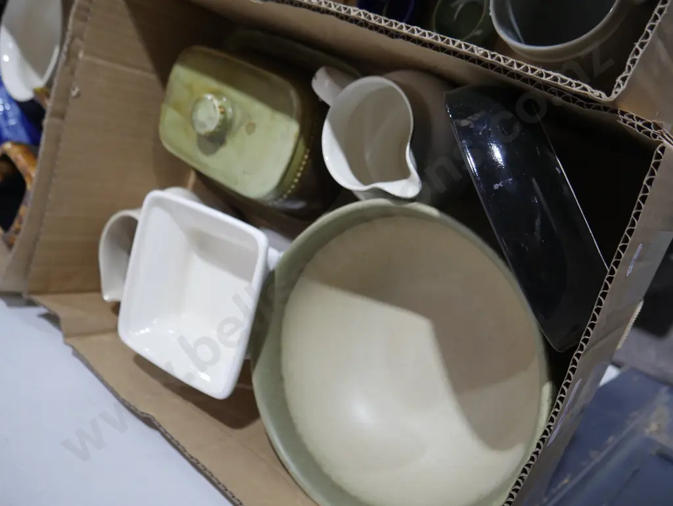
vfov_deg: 44.2
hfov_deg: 56.8
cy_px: 253
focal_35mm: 32
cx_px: 336
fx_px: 622
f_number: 3.6
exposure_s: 1/60
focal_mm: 16
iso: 1000
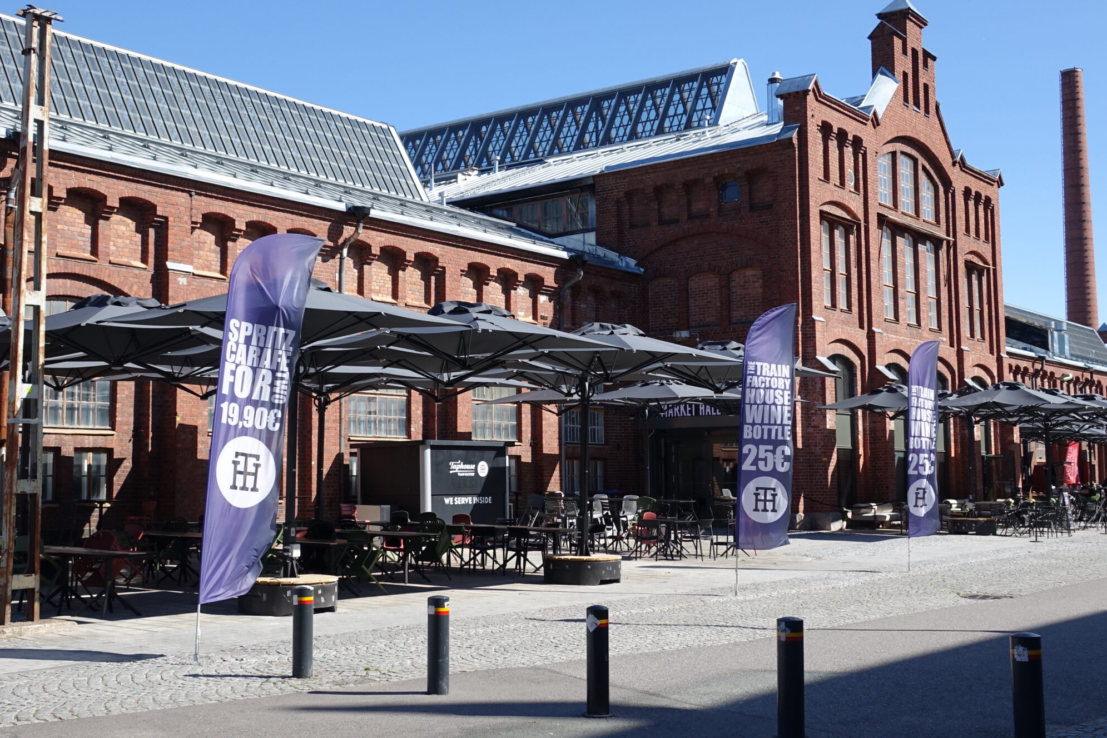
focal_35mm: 45
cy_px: 366
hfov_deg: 43.6
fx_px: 1384
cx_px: 539
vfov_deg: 29.9
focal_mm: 12.83
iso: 125
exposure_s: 1/1000
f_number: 3.2
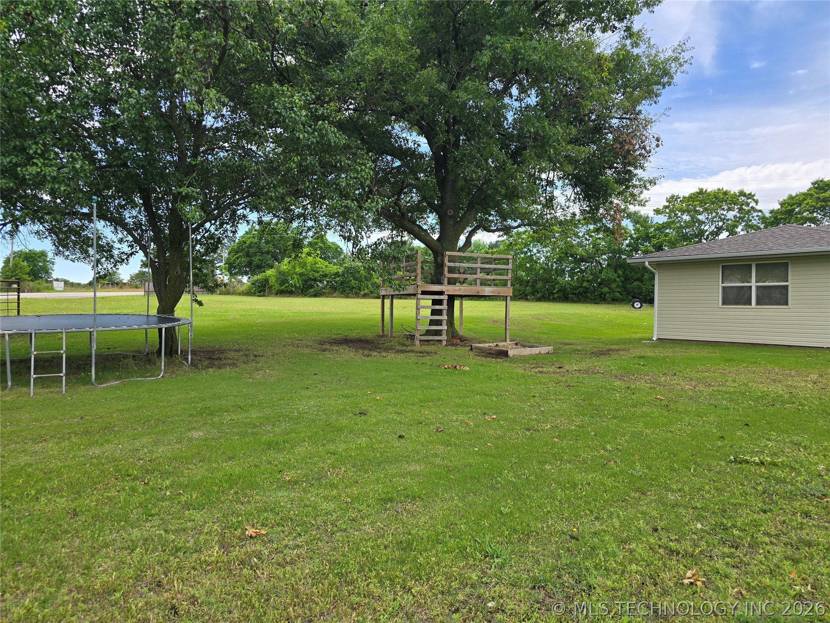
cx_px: 415
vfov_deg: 58.9
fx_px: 551
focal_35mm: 23
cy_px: 312
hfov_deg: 73.9
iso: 12
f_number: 1.7
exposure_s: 1/490
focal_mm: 6.3
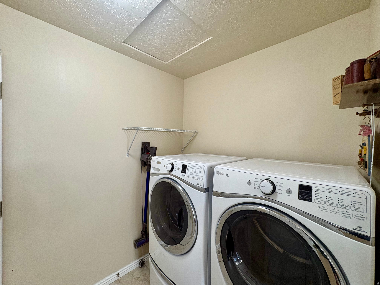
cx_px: 190
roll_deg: -0.6
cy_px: 142
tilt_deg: -0.2
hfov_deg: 102.1
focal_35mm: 14
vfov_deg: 85.7
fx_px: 154
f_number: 2.2
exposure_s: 1/120
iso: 125
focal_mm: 2.22
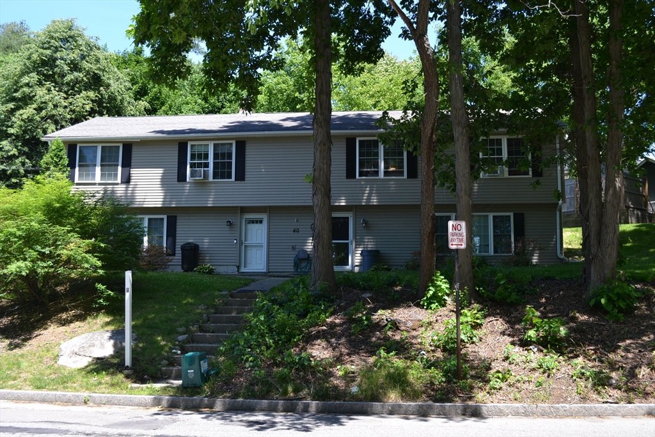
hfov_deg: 53.1
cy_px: 218
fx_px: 655
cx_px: 328
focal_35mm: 36
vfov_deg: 36.9
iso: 110
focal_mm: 24
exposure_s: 1/125
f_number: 5.6
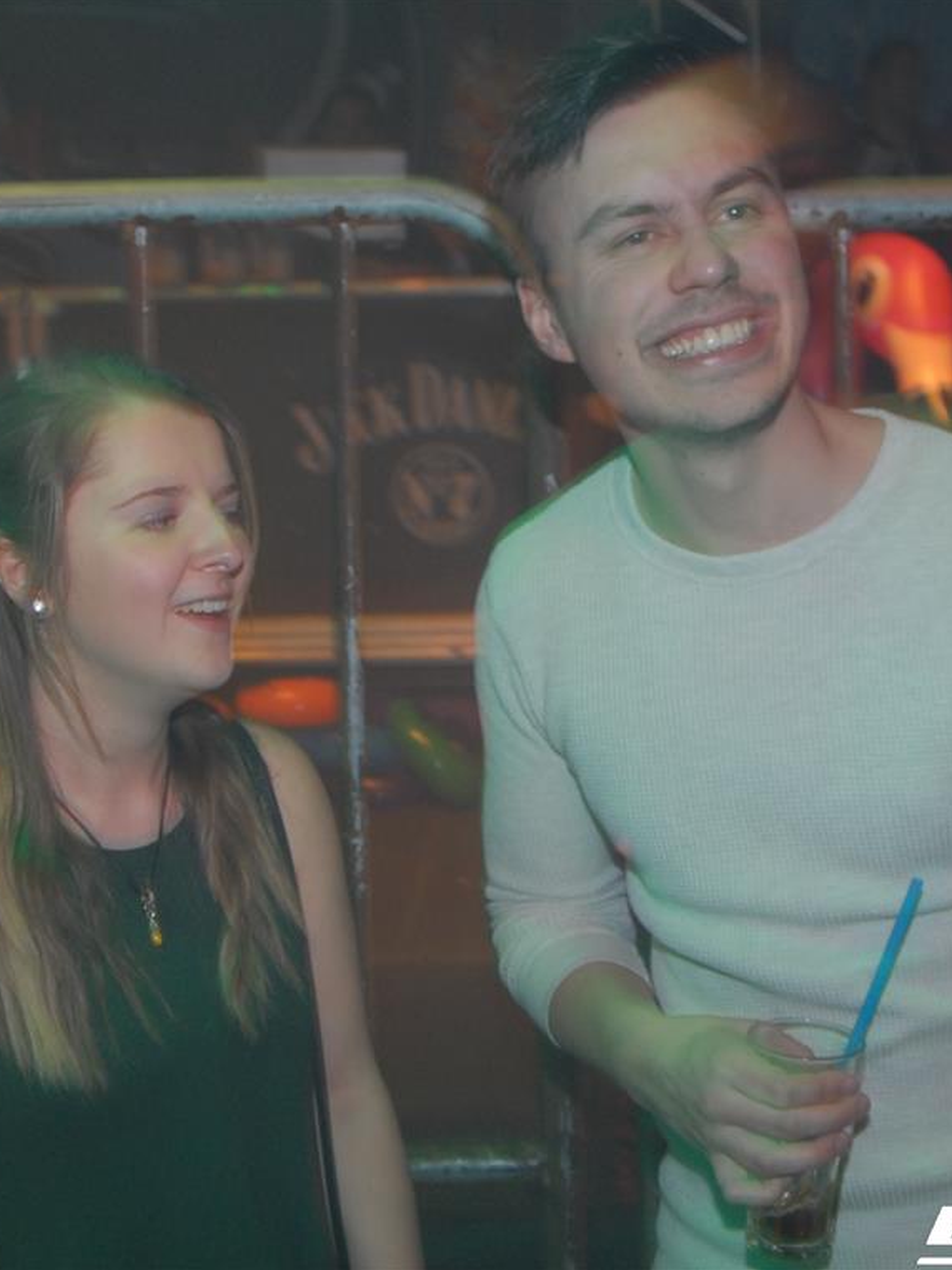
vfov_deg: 36.8
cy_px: 633
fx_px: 1907
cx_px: 528
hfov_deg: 28.0
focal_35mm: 52
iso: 400
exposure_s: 1/6
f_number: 5.6
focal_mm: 24
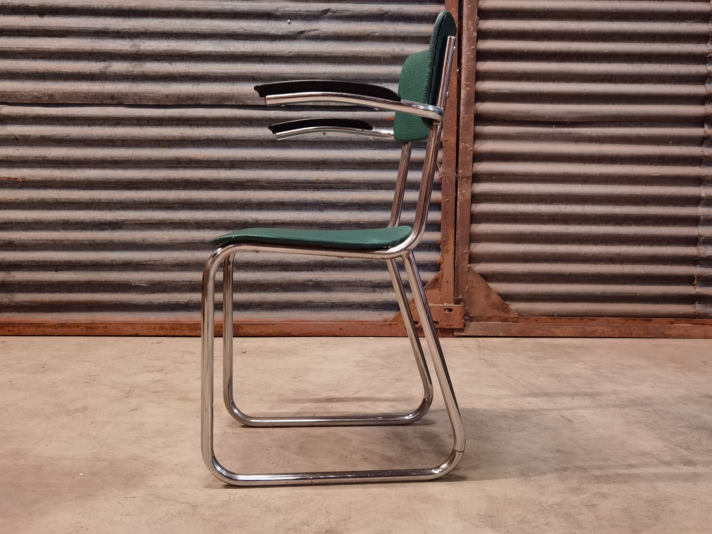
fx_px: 720
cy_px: 267
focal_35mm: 35
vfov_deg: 40.7
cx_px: 356
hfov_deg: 52.6
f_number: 1.9
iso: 640
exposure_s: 1/25
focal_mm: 6.71
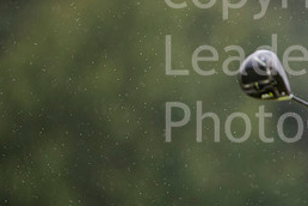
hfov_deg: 3.1
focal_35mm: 675
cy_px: 66
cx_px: 320
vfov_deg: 2.0
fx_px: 5775
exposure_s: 1/4000
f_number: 2.8
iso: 1600
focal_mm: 300
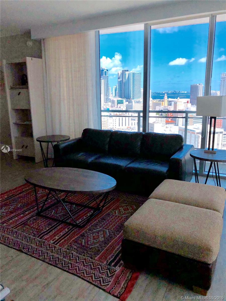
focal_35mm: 28
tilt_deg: -13.2
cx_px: 113
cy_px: 150
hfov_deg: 49.7
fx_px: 244
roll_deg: +1.1
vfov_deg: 63.4
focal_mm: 4
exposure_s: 1/2667
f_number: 1.8
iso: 20
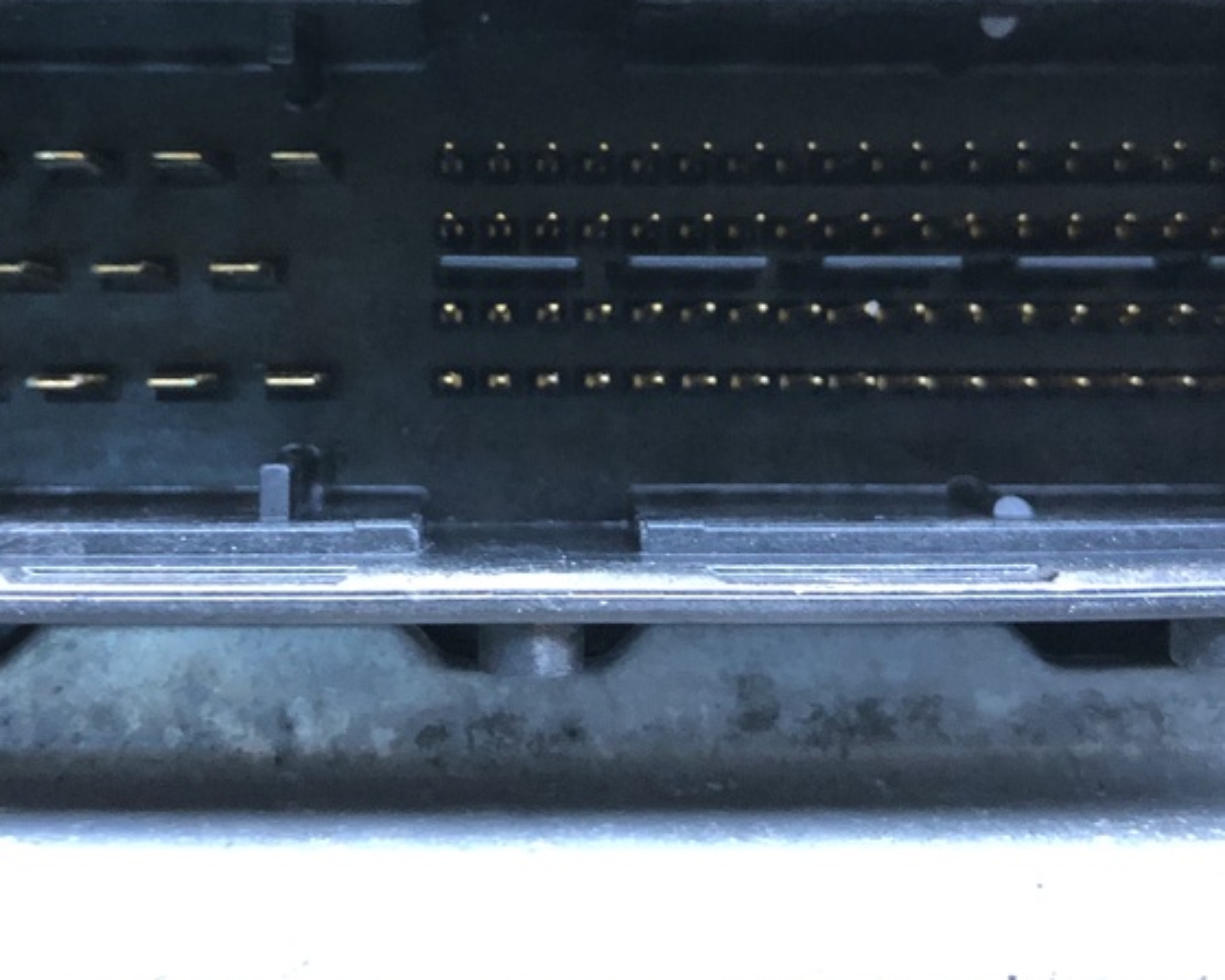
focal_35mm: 50
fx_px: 1813
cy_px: 168
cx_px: 510
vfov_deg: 29.4
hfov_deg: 37.2
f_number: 1.8
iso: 80
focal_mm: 4
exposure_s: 1/15
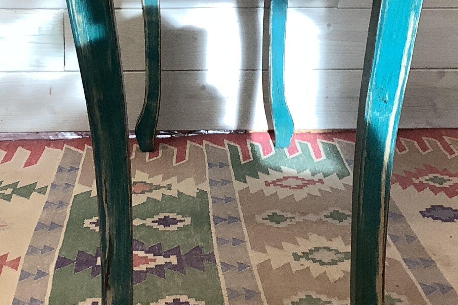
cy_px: 32
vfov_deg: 17.7
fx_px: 967
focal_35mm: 76
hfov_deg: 26.7
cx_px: 224
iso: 80
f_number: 2.4
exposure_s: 1/50
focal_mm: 3.3
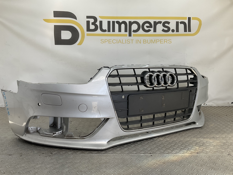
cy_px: 88
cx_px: 116
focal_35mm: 29
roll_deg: -1.8
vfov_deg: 48.2
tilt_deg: -8.3
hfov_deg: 61.7
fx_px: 195
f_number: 1.8
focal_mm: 3
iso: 16
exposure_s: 1/264
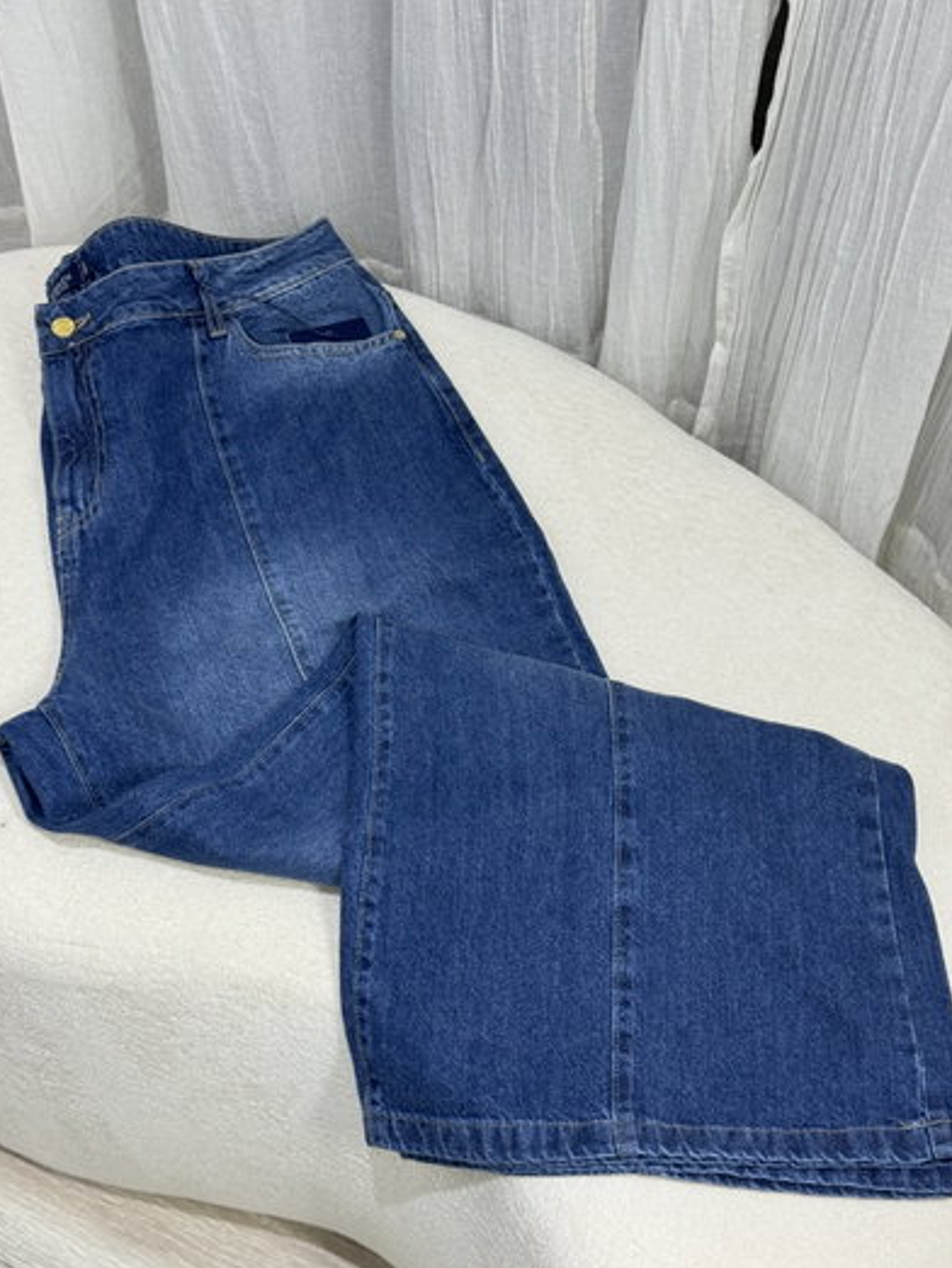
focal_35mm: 49
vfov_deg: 38.9
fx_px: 1795
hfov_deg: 29.7
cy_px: 640
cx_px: 471
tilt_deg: -56.0
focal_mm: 6.76
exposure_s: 1/50
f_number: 1.78
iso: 50
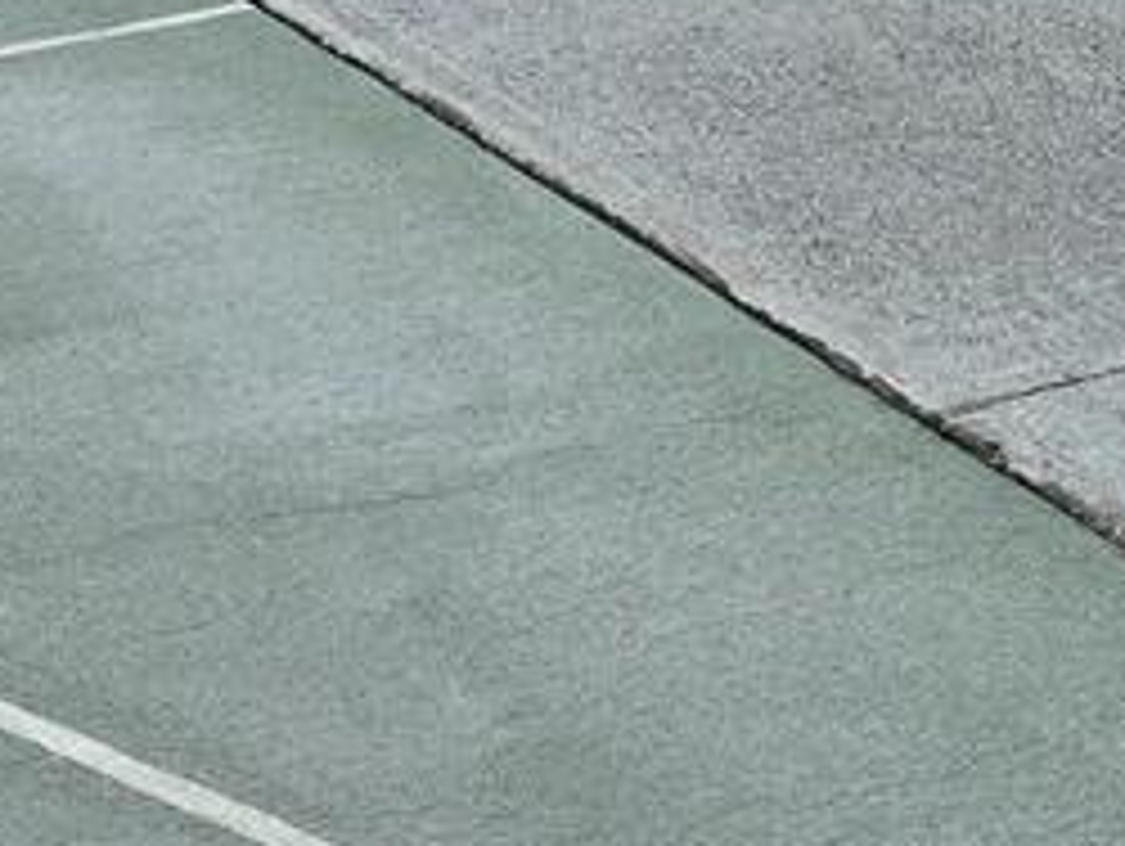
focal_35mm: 147
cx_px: 1048
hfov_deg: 13.3
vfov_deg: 9.4
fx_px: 4782
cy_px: -886
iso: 12
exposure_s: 1/784
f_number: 1.7
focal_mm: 6.3
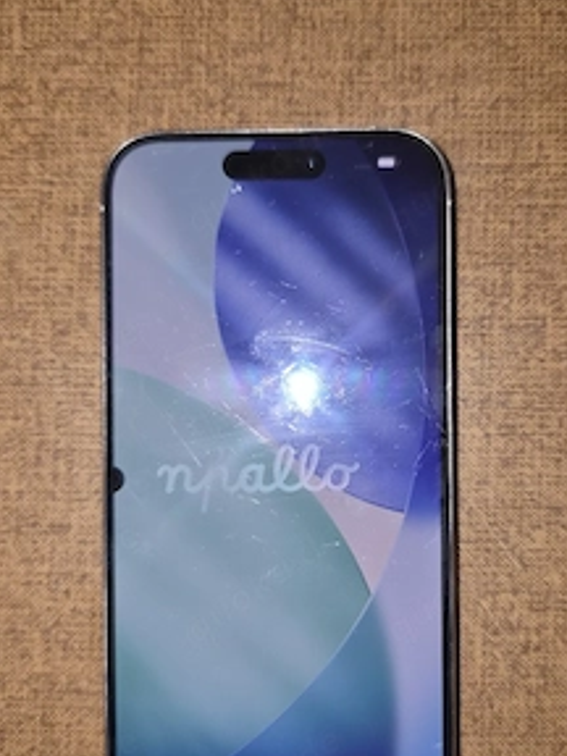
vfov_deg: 56.8
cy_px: 407
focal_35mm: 32
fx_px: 699
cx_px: 320
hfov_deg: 44.1
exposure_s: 1/24
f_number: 1.8
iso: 100
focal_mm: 5.4
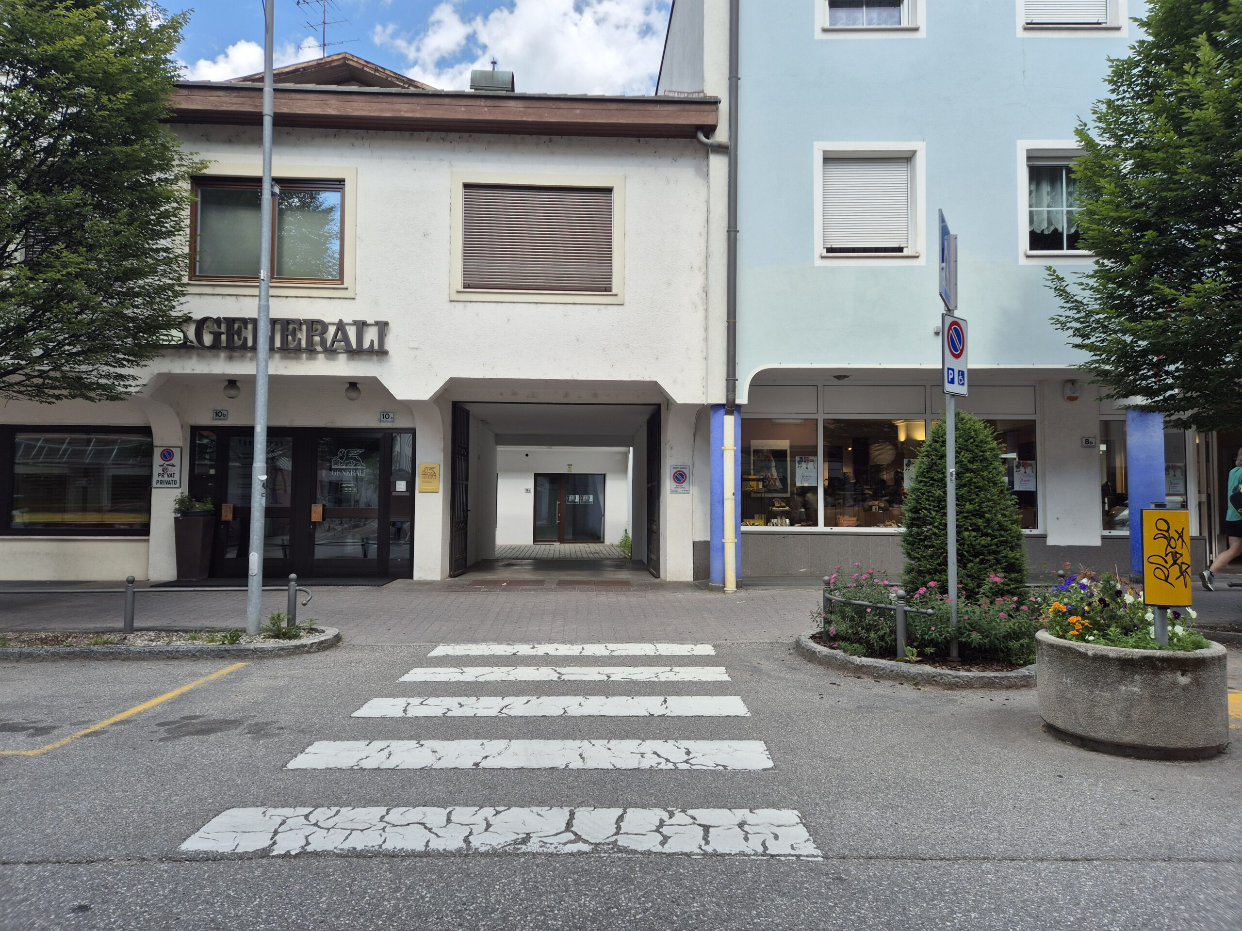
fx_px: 825
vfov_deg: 58.9
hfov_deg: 73.9
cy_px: 466
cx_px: 621
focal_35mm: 23
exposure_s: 1/646
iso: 25
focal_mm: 5.4
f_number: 1.8
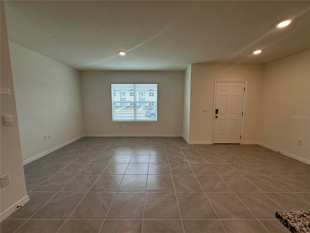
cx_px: 155
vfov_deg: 85.7
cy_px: 116
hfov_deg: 102.1
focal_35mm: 14
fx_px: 125
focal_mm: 2.22
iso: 100
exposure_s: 1/120
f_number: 2.2
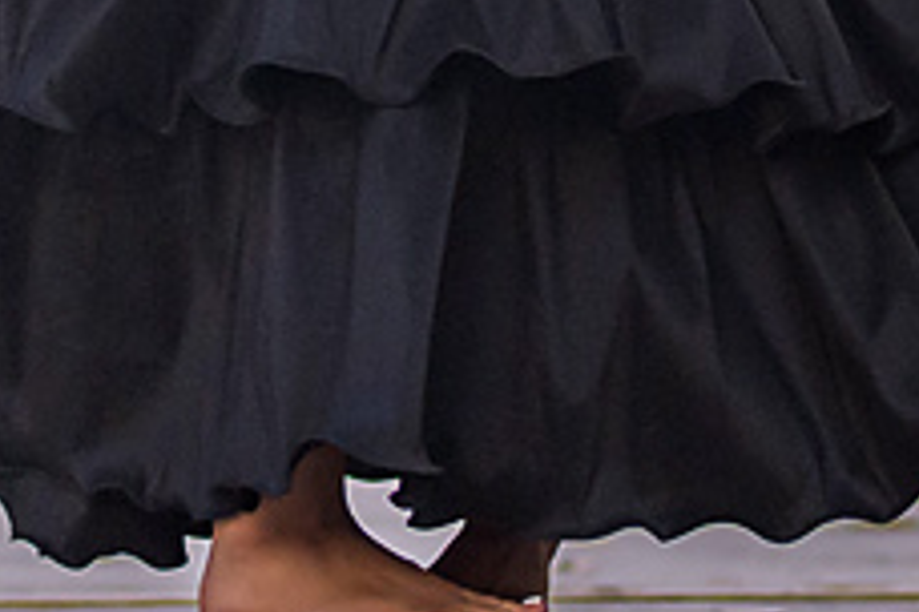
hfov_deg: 3.7
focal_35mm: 559
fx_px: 14269
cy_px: -930
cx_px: 181
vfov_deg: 2.4
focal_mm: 85
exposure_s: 1/2000
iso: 800
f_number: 1.4
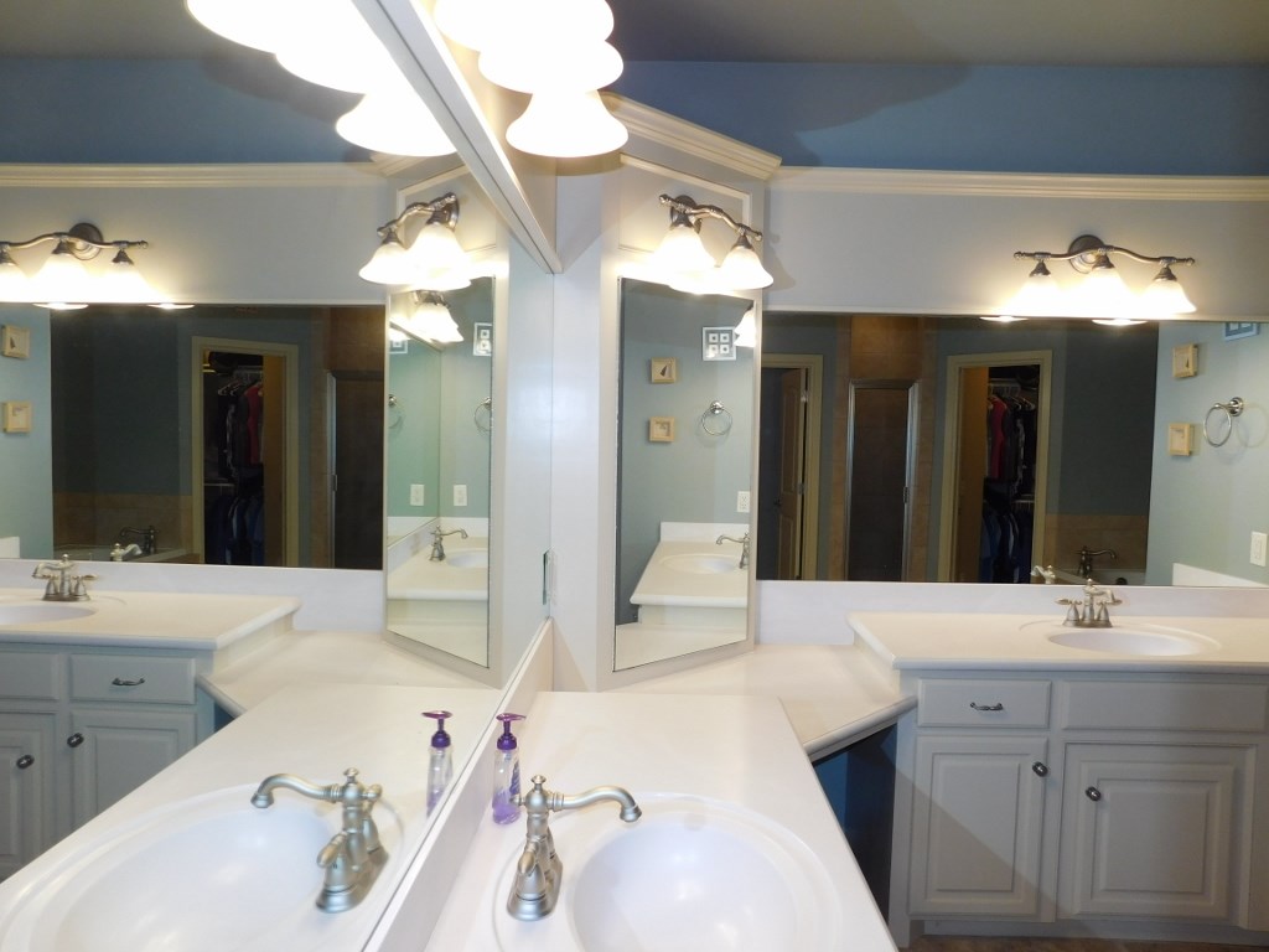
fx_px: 843
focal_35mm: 23
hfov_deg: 73.9
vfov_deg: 58.9
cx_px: 634
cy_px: 476
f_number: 3
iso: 125
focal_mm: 4
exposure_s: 1/50
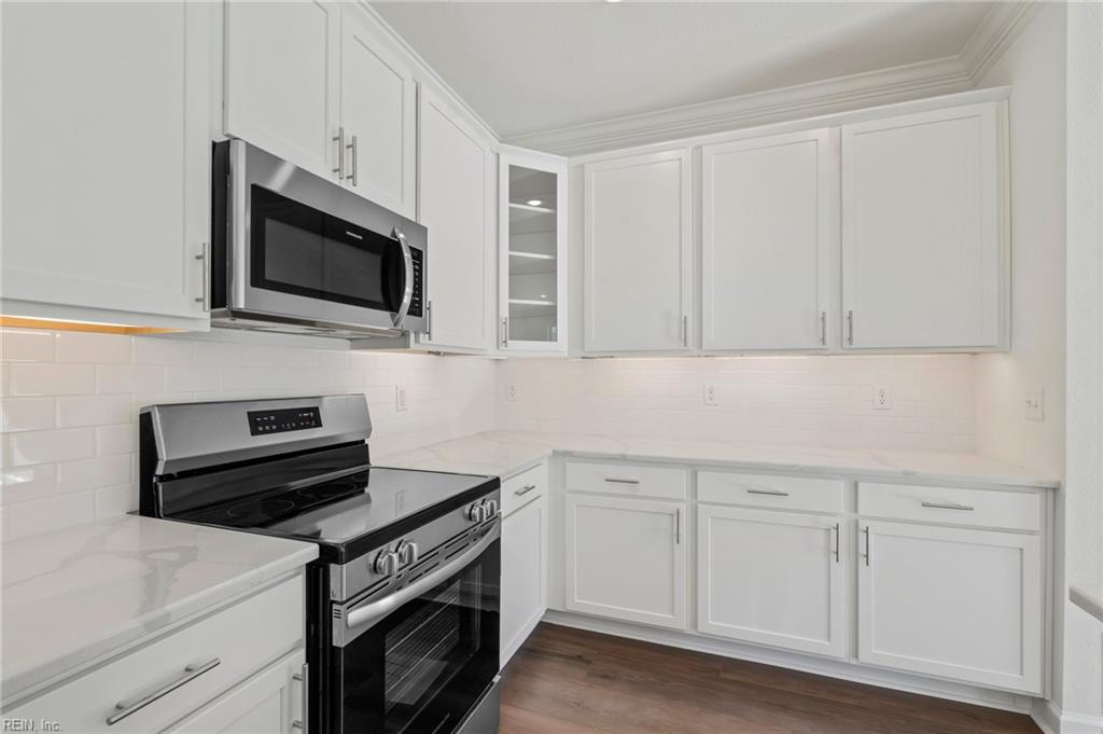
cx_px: 552
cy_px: 367
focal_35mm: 16
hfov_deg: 96.8
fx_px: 490
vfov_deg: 73.7
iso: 400
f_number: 8
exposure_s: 1/13
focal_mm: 16
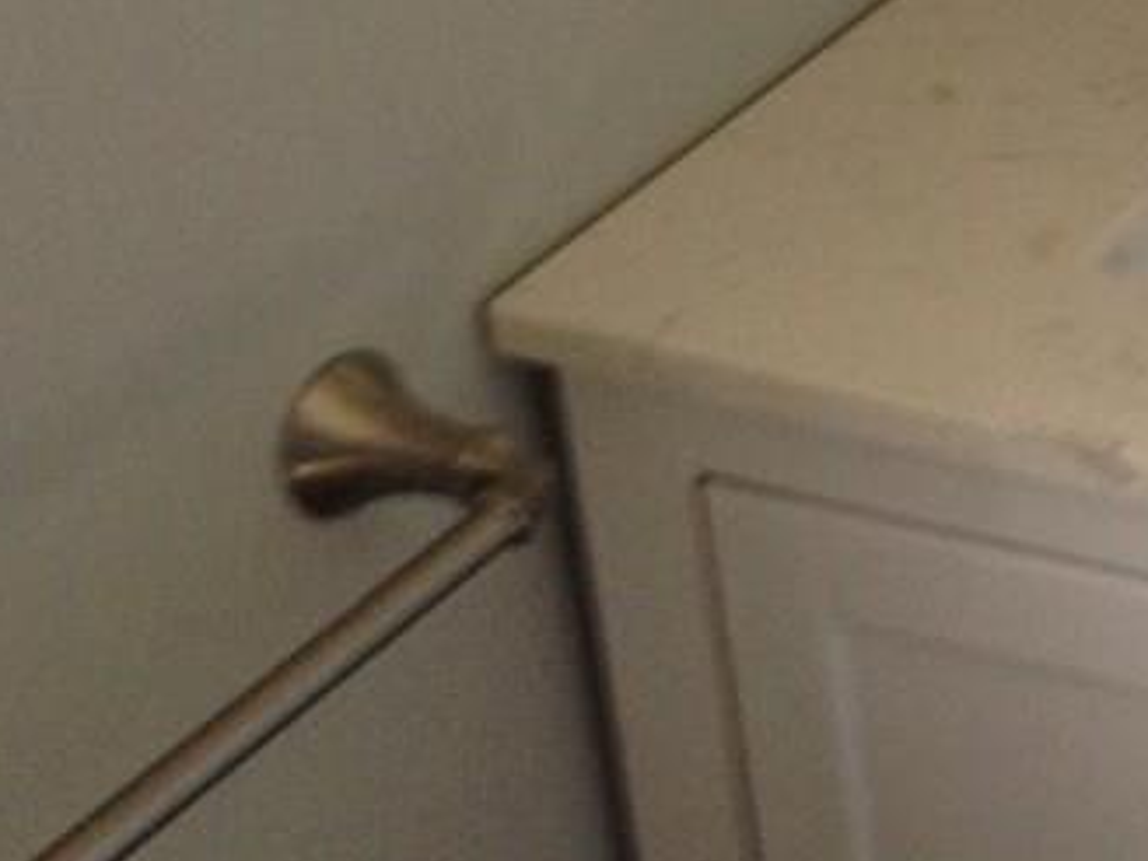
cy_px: 273
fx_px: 3416
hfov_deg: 17.5
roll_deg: +1.7
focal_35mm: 103
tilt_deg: -30.9
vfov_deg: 14.3
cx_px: 1606
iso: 100
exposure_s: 1/20
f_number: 2.4
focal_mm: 4.12
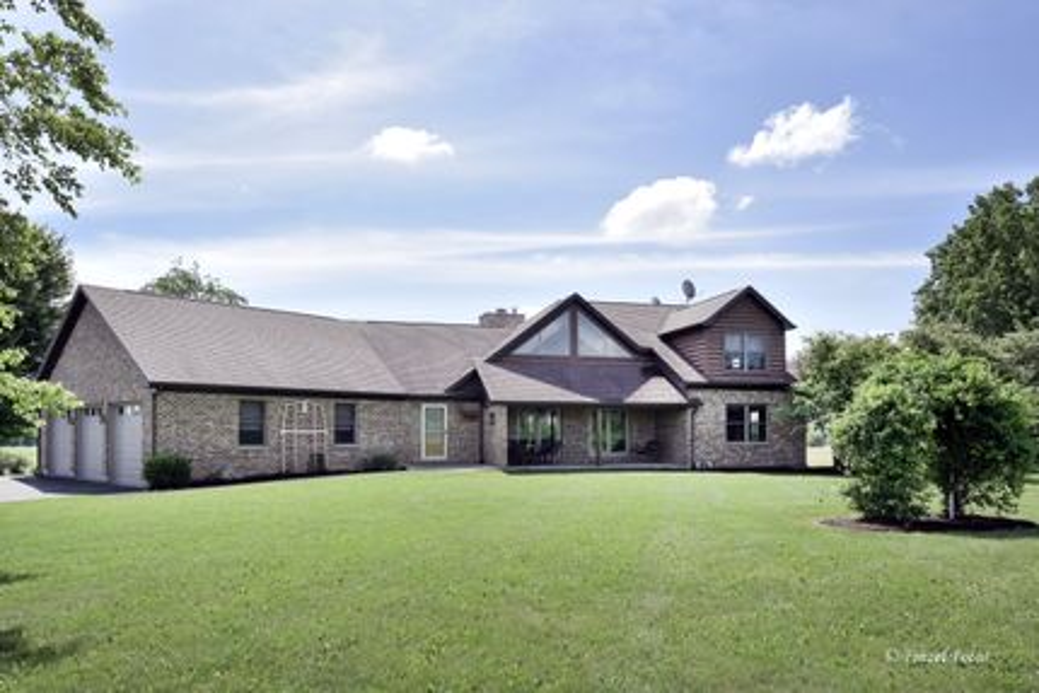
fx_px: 693
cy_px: 346
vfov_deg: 53.2
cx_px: 520
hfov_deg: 73.7
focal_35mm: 24
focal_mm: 24
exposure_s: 1/250
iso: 200
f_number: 11
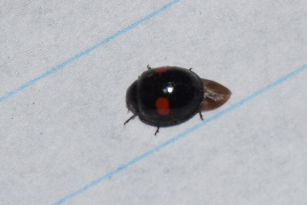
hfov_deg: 9.8
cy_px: 102
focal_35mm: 210
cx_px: 154
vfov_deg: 6.5
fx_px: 1791
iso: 100
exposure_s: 1/160
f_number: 13
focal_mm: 140
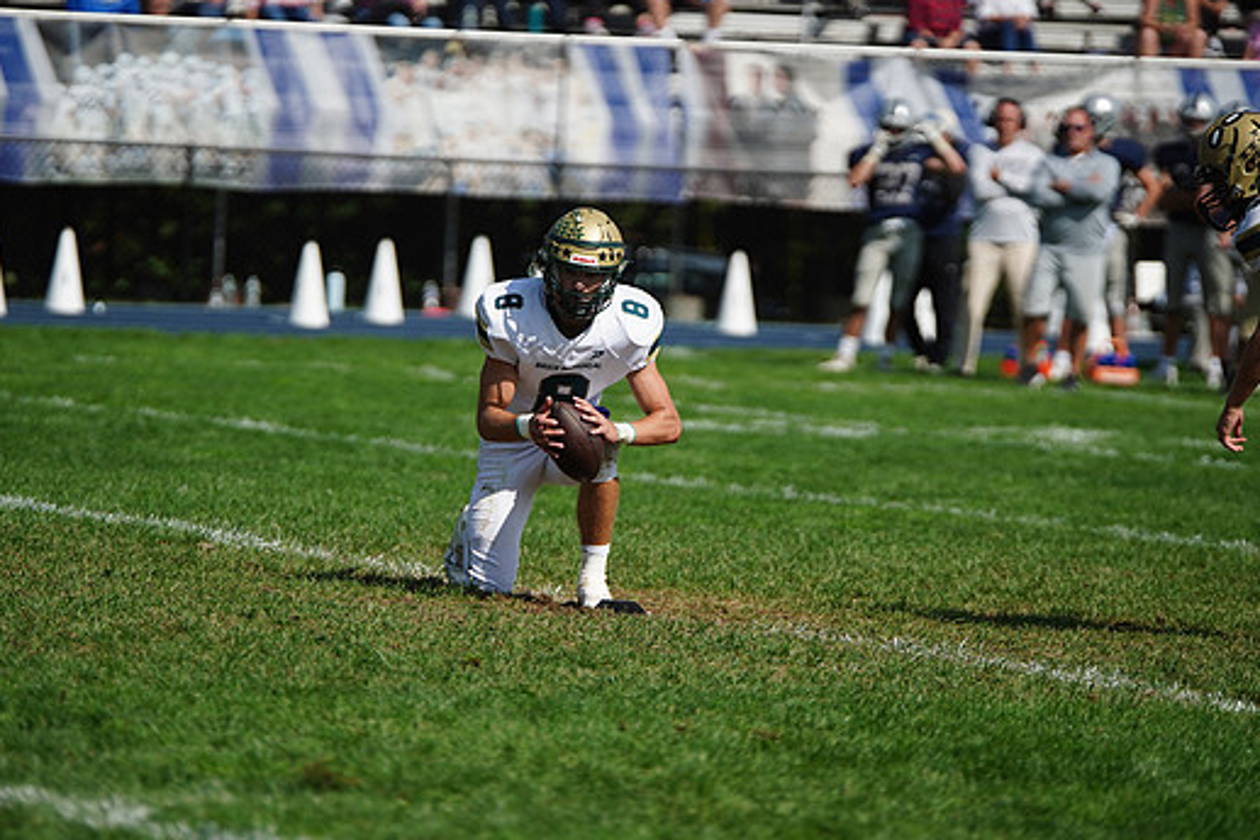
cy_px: 376
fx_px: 9697
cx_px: 621
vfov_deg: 5.0
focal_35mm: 277
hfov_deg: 7.4
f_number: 2.8
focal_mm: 247
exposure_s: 1/8000
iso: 400
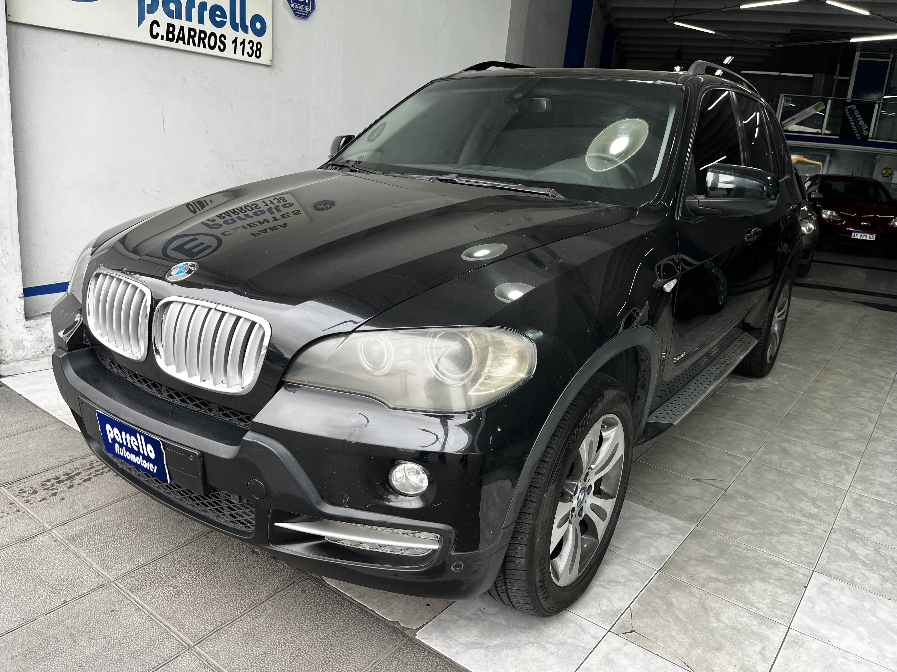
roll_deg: -5.3
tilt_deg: -15.0
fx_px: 674
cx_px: 448
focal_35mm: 26
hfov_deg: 67.3
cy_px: 336
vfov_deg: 53.1
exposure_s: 1/100
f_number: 1.6
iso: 50
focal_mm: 5.1
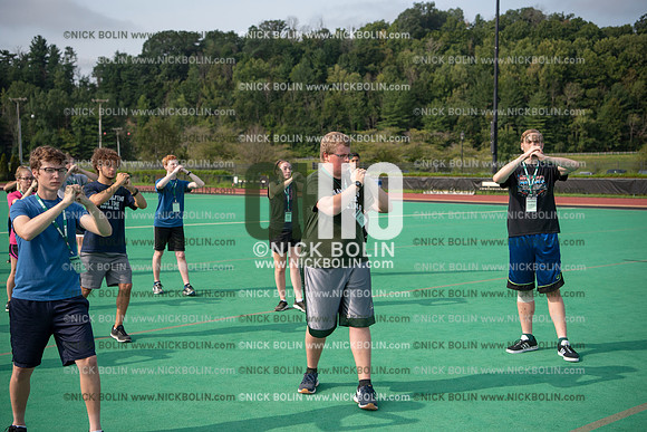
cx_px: 324
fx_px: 863
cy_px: 216
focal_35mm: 48
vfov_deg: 28.1
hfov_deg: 41.1
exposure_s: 1/3200
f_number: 3.5
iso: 125
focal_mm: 48
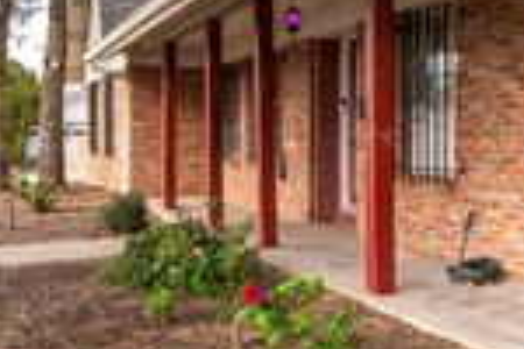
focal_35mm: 50
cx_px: 503
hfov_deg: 36.3
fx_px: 728
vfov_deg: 26.9
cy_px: 141
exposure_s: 1/250
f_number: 6.3
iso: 200
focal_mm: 10
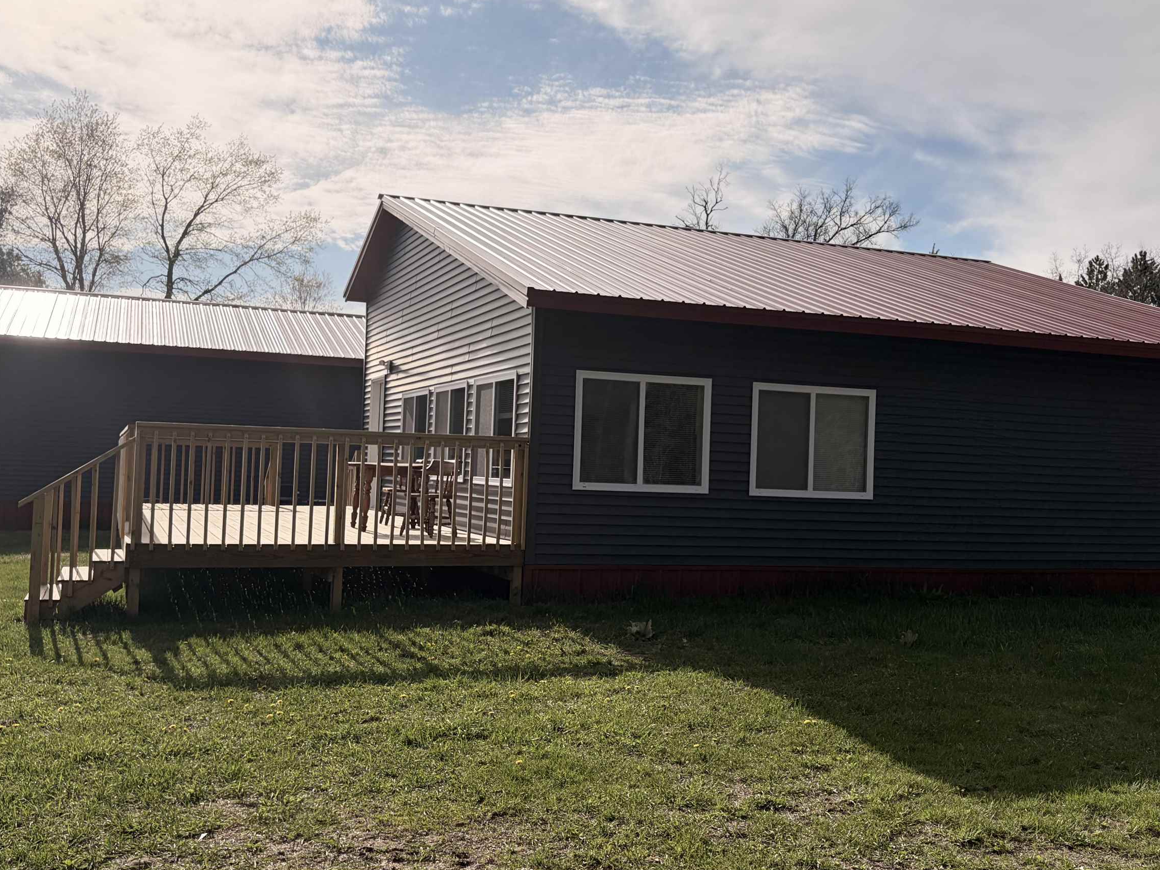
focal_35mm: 35
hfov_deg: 52.6
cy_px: 427
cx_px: 558
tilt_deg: +2.5
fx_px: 1173
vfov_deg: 40.7
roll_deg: -1.2
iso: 64
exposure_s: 1/6993
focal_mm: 5.96
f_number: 1.6
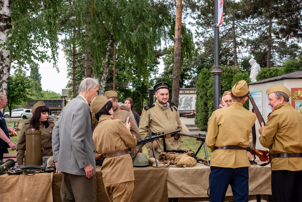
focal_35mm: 58
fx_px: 487
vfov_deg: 23.4
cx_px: 151
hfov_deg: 34.5
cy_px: 101
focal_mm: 58
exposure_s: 1/160
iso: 640
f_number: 13
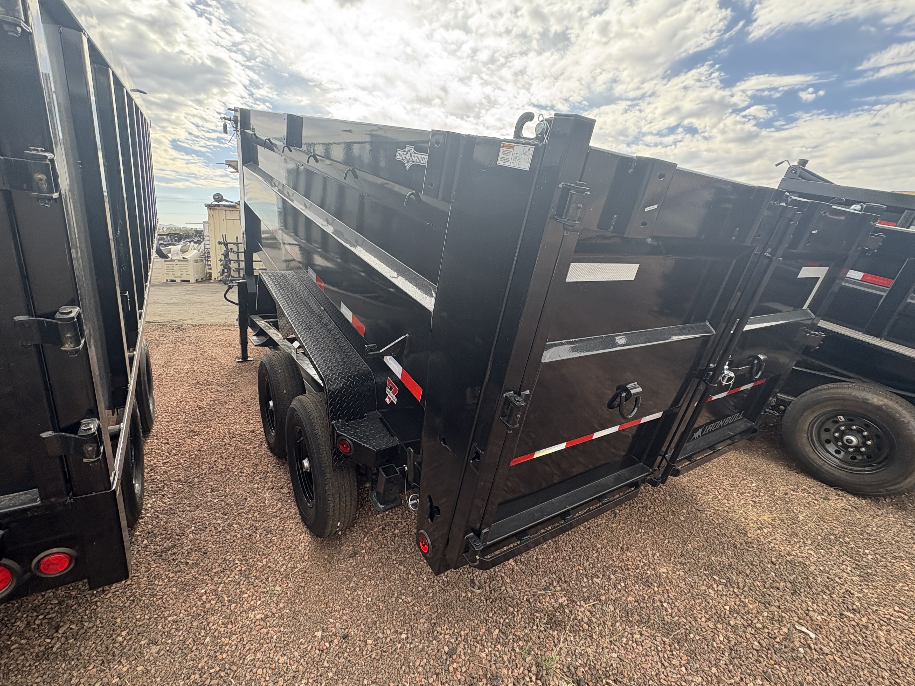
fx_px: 423
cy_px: 330
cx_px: 435
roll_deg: -1.1
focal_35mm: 16
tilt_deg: -9.6
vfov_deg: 78.1
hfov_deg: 94.4
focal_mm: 2.22
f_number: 2.2
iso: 64
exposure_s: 1/325
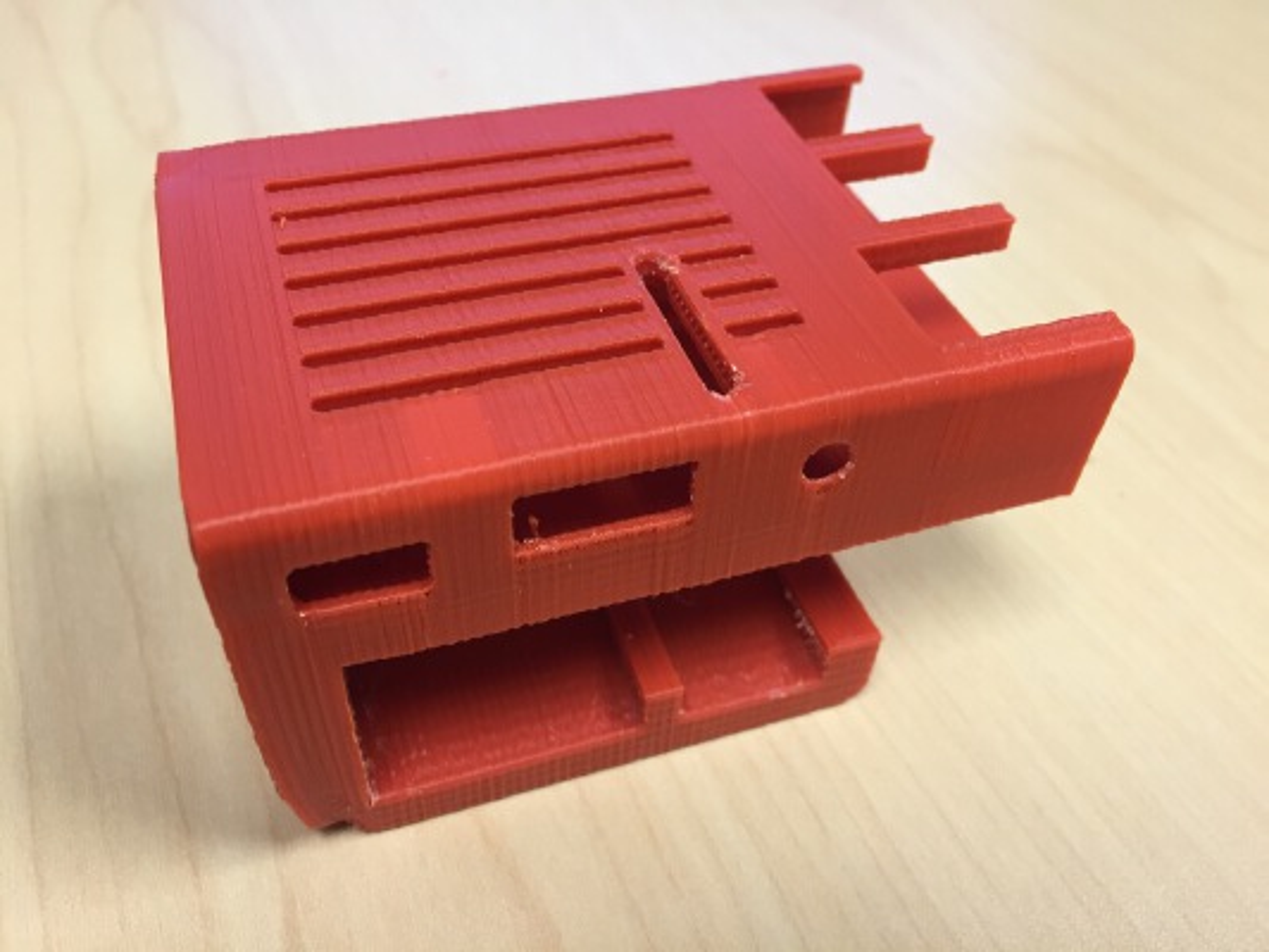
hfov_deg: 61.6
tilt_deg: -45.5
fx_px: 1063
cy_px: 476
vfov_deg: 48.2
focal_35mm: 29
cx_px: 634
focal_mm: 4.15
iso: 80
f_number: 2.2
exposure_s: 1/30
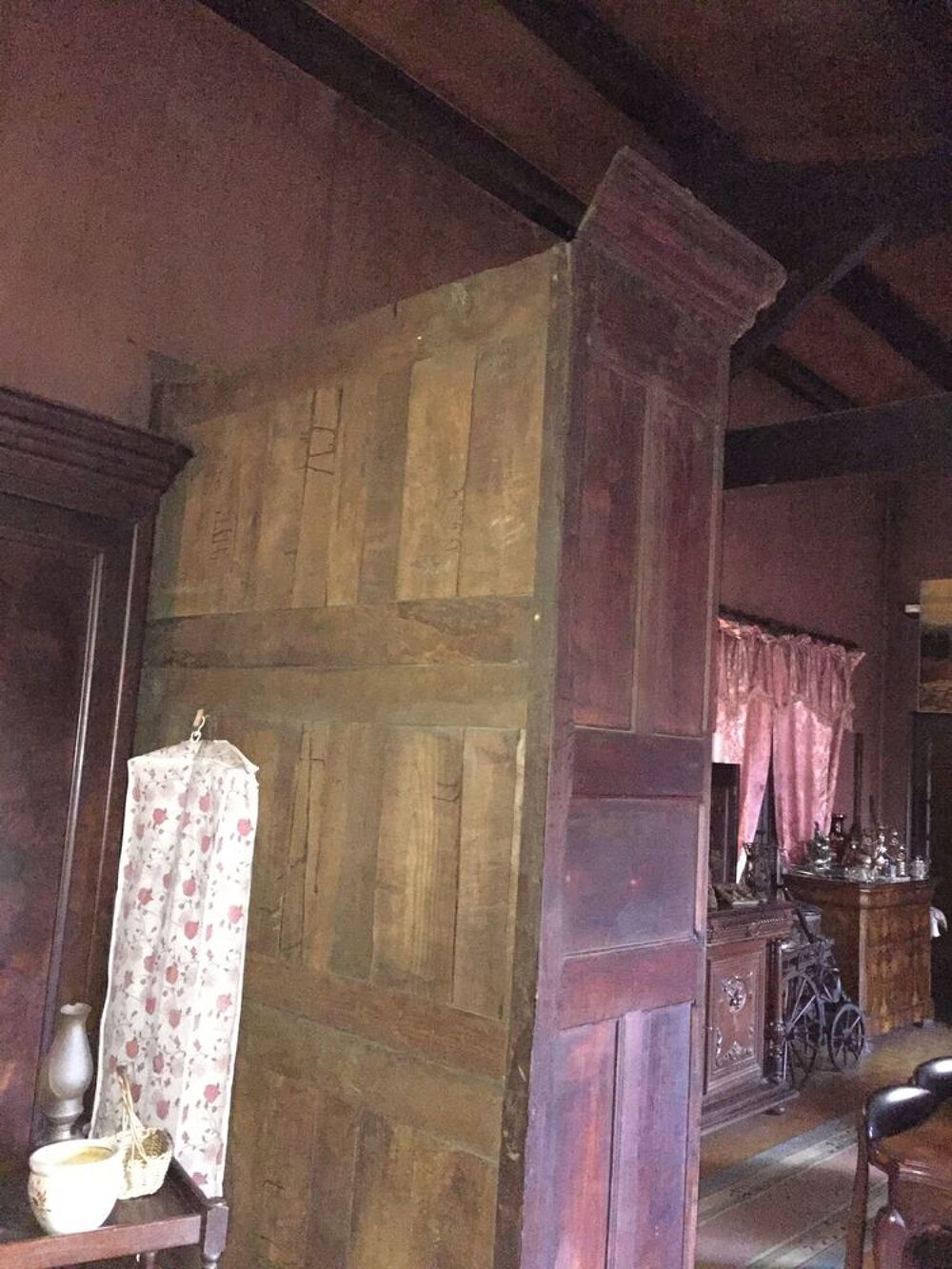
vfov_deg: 61.7
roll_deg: -3.3
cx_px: 476
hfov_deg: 48.2
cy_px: 634
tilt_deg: +6.8
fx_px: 1063
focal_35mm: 29
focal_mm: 4.15
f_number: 2.2
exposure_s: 1/17
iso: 2000
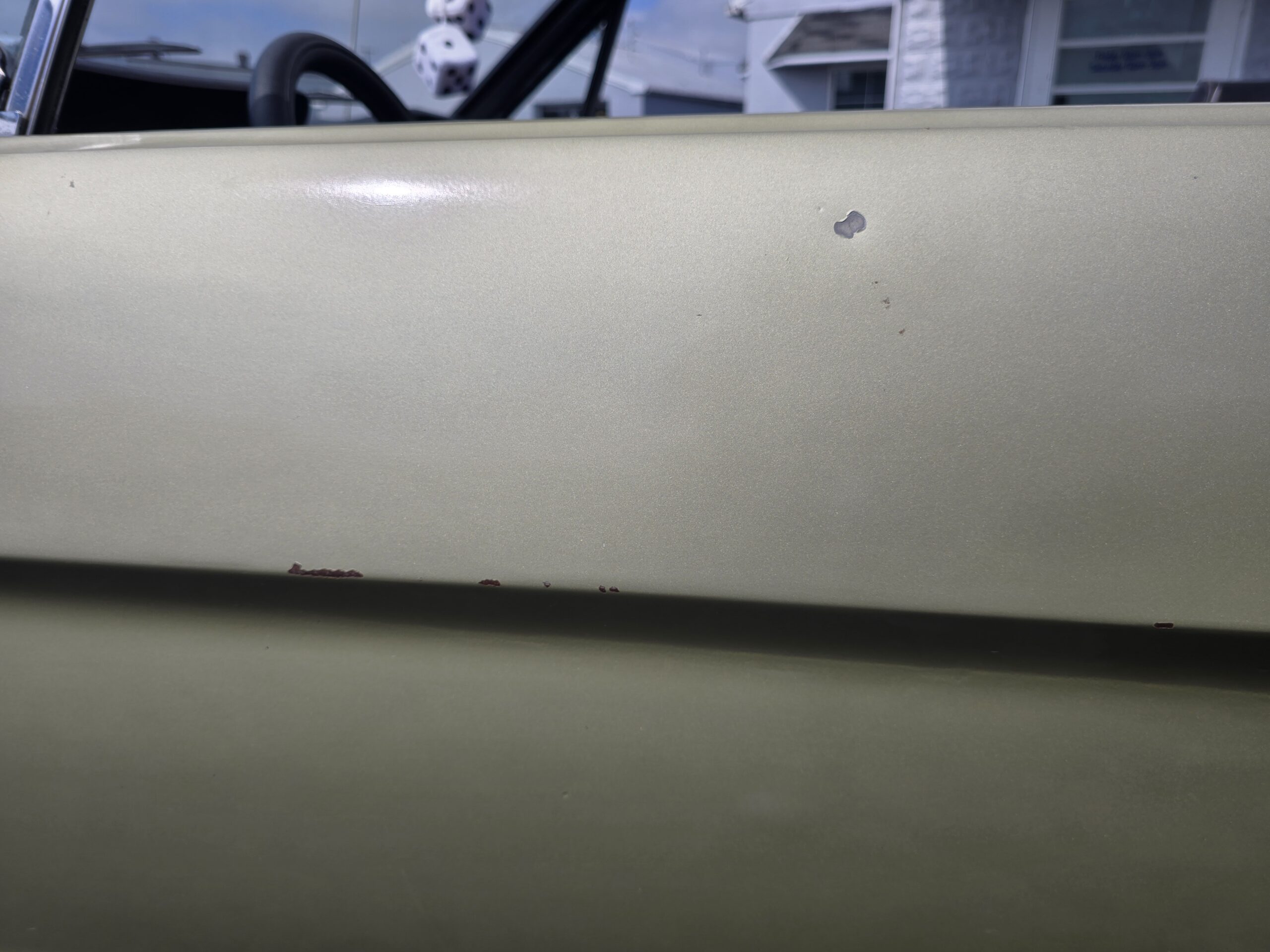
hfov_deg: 73.9
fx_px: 844
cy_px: 476
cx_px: 635
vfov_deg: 58.9
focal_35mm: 23
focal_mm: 6.3
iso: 12
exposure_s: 1/1546
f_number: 1.7
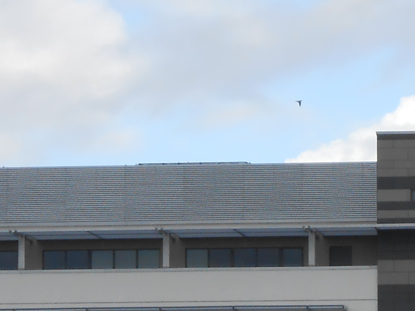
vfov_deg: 5.6
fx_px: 3201
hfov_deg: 7.4
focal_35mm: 267
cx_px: 456
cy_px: 316
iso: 80
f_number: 5.6
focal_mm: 11.3
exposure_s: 1/320
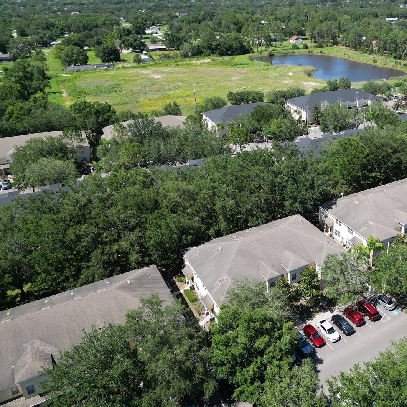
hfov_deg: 49.1
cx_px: 304
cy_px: 183
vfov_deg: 51.0
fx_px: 426
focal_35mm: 32
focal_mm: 6.72
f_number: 1.7
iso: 140
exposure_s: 1/2500
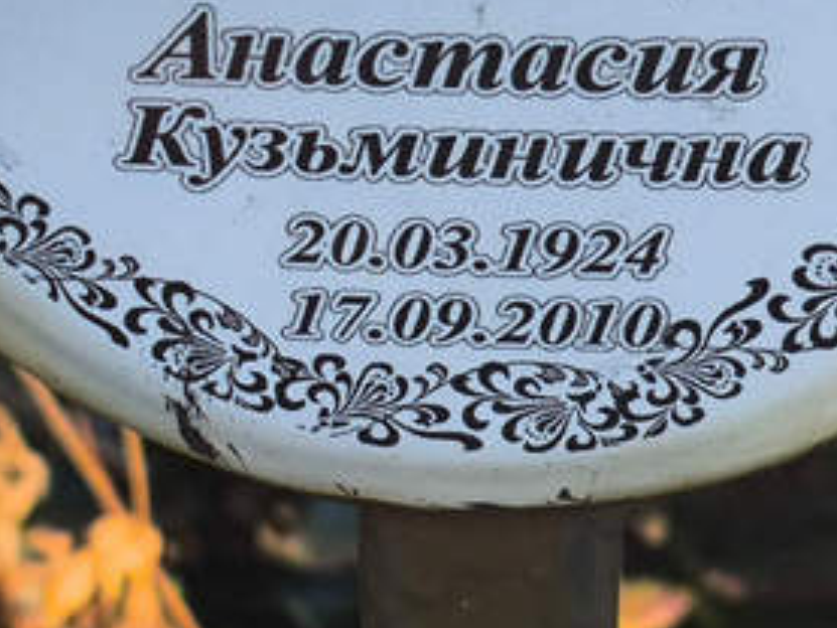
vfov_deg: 10.3
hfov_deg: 13.7
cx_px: 425
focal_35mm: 144
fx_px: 3483
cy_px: 145
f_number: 1.7
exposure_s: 1/737
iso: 50
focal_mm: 4.71
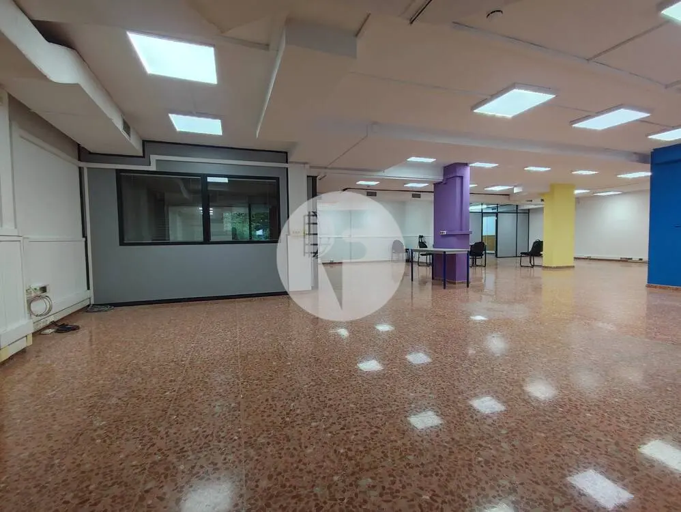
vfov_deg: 81.8
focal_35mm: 15
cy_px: 256
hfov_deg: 98.1
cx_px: 340
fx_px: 295
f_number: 2.2
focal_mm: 1.65
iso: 154
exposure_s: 1/50
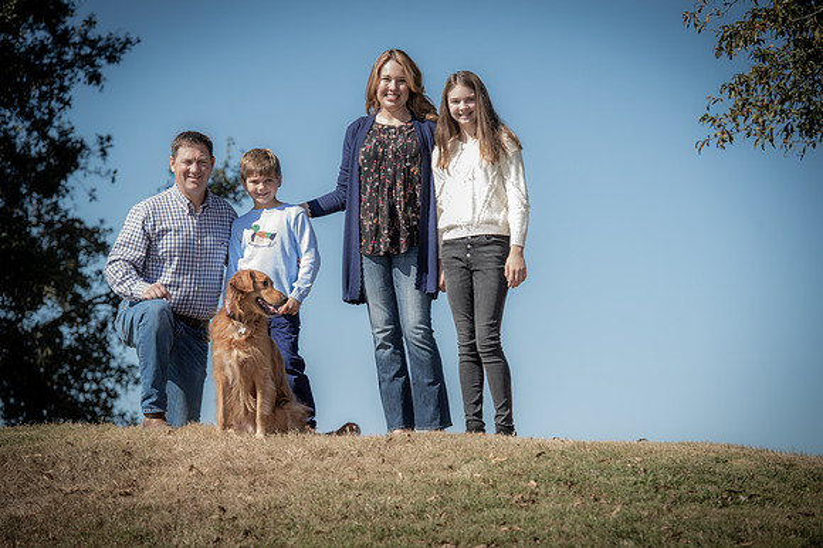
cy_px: 274
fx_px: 3541
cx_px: 412
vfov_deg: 8.8
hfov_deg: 13.3
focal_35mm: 155
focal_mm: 155
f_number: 5
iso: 50
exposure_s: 1/250
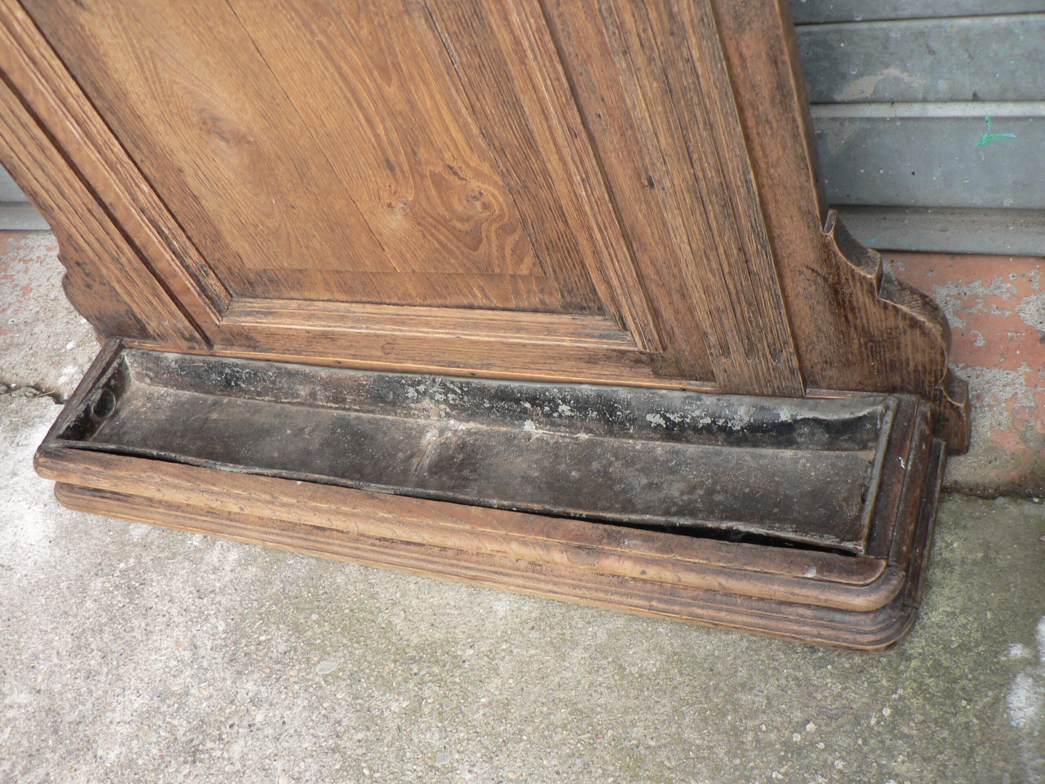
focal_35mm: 36
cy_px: 392
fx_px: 1087
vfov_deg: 39.7
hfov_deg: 51.4
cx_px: 522
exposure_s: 1/60
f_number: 2.8
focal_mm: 6
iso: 80
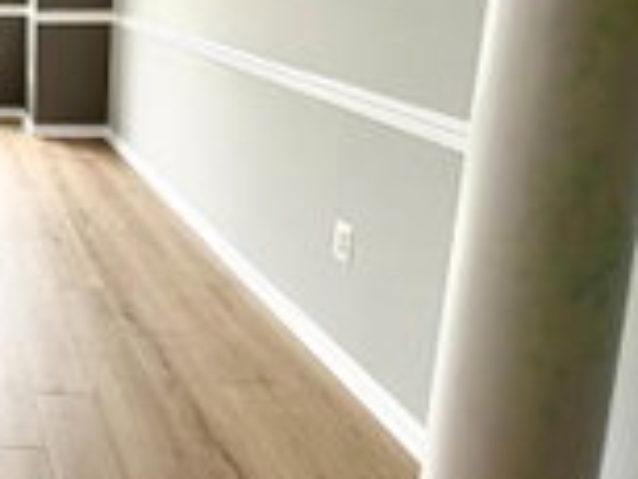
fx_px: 719
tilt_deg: -8.8
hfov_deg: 37.6
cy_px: 75
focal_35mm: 39
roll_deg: +2.0
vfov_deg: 35.3
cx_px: -106
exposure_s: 1/209
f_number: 2.2
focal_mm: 2.22
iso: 64
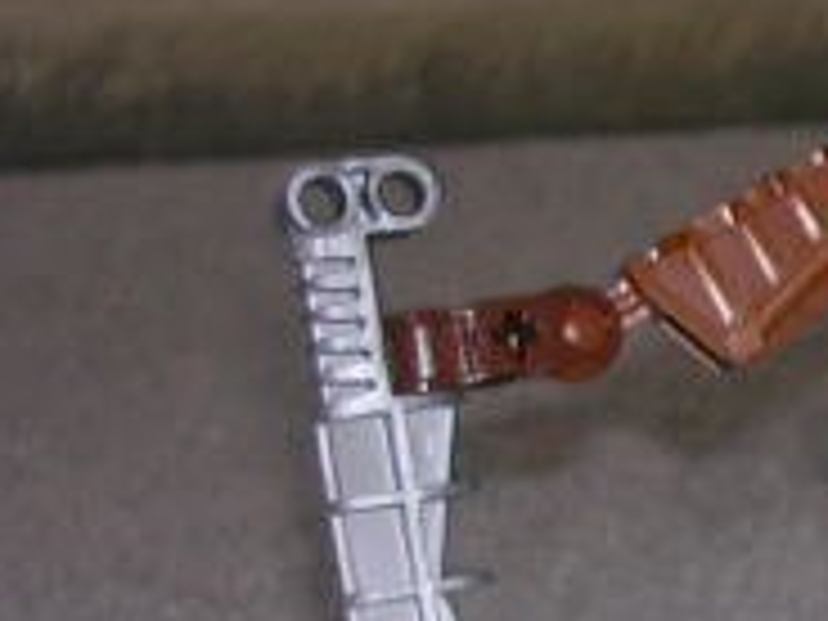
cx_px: 1400
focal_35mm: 132
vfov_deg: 11.2
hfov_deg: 13.6
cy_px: 526
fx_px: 3157
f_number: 2.8
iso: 50
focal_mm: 5.8
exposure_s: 1/60.1
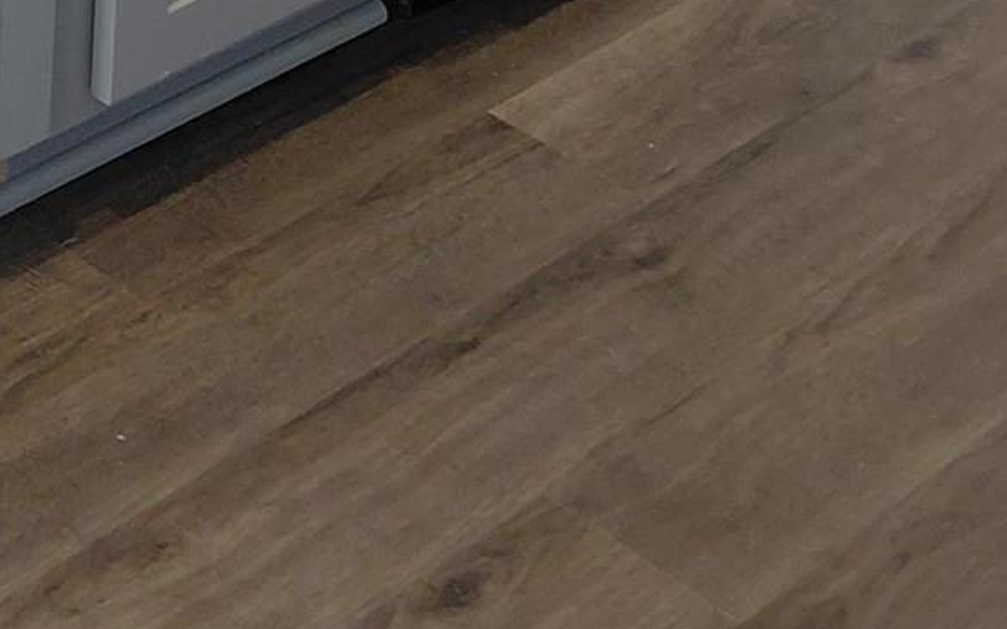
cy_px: -539
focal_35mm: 105
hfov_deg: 18.4
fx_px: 2881
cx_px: -307
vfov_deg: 11.5
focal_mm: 4.69
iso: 250
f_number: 1.8
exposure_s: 1/120
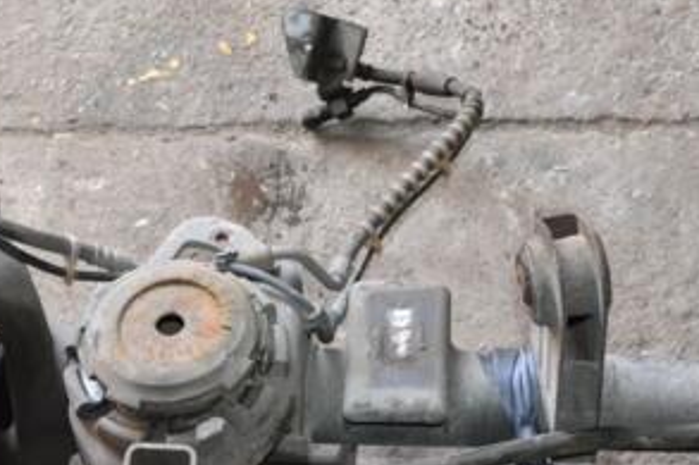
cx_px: 298
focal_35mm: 86
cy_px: 341
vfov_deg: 15.8
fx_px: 1669
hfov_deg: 23.6
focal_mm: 28
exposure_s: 1/100
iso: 3200
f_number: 7.1
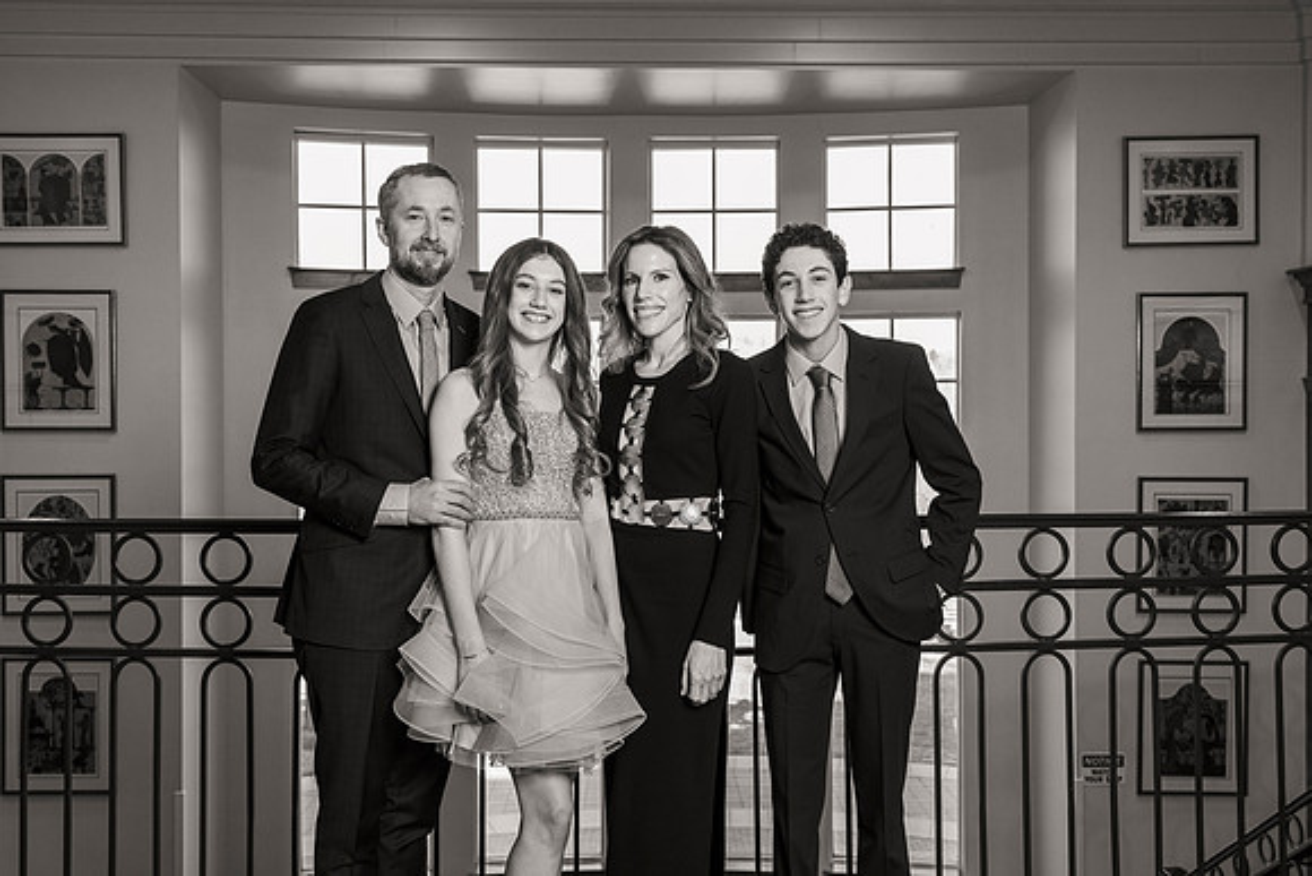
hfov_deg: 51.9
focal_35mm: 37
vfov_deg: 36.0
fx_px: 1348
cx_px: 649
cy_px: 433
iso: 800
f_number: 5.6
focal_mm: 35
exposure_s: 1/125
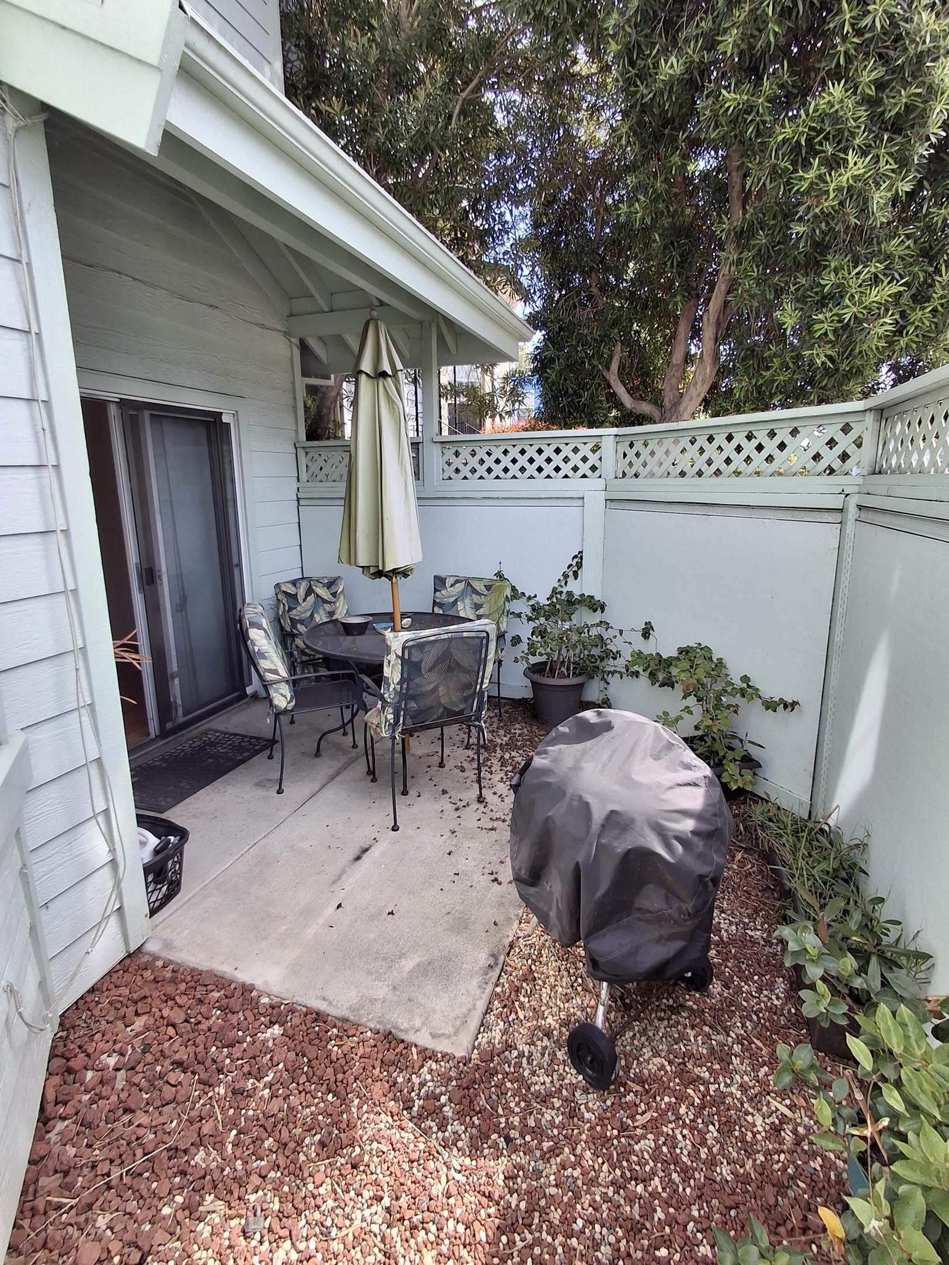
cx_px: 476
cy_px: 607
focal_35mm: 17
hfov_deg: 74.7
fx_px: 621
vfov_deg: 91.0
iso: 40
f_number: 2.2
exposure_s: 1/423
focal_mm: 1.64
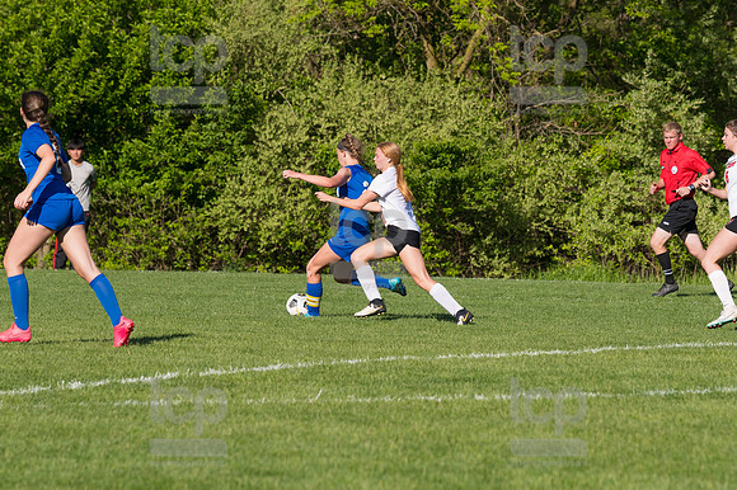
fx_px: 6138
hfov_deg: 6.9
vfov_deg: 4.6
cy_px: 245
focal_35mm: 300
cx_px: 368
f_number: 5.6
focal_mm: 200
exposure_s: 1/1600
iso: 250
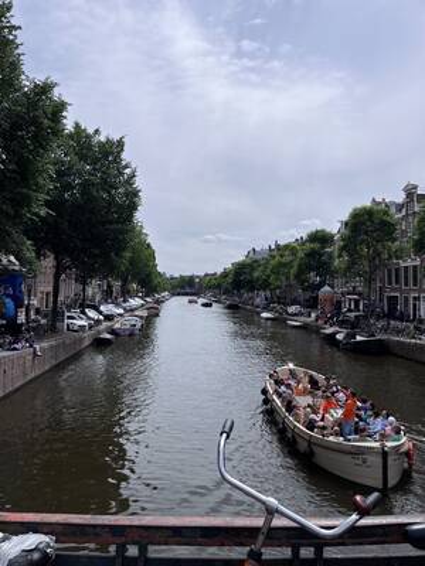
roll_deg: -0.1
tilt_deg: +0.4
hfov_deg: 53.1
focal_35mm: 26
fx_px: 426
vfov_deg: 67.3
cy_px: 283
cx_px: 212
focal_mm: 5.1
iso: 50
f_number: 1.6
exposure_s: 1/8403
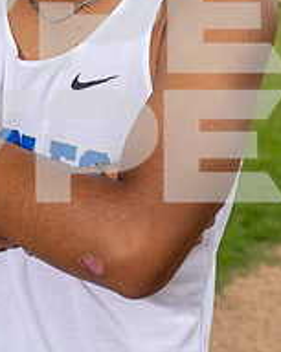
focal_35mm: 119
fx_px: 1240
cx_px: 18
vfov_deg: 15.9
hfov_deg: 12.8
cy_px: 18
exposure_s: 1/250
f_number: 6.3
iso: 100
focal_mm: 54
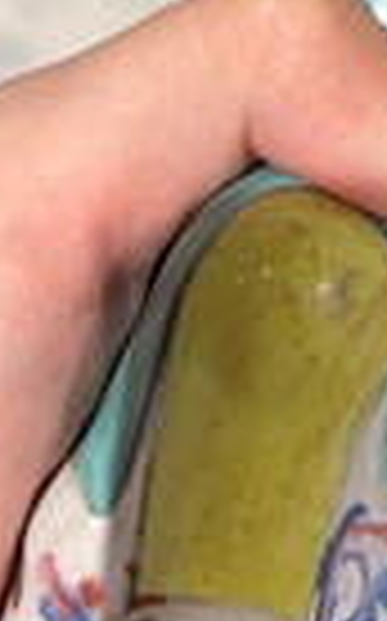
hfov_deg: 16.0
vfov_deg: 22.6
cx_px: 374
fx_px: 1353
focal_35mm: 80
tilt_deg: -45.8
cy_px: -220
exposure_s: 1/121
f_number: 1.5
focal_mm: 5.7
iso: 125
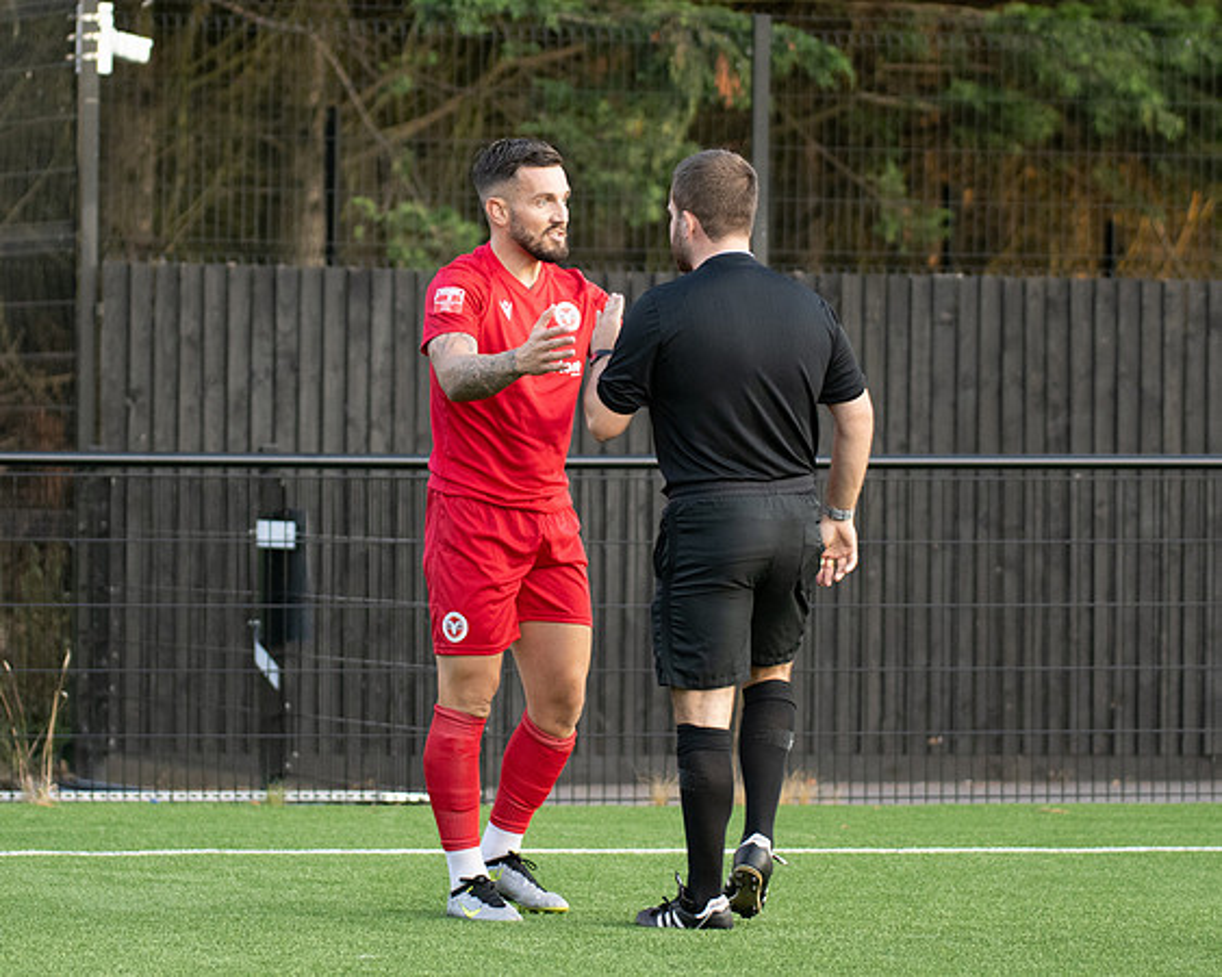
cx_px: 540
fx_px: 8372
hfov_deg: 8.3
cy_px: 466
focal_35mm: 232
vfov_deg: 6.7
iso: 1250
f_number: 2.8
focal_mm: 120
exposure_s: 1/640
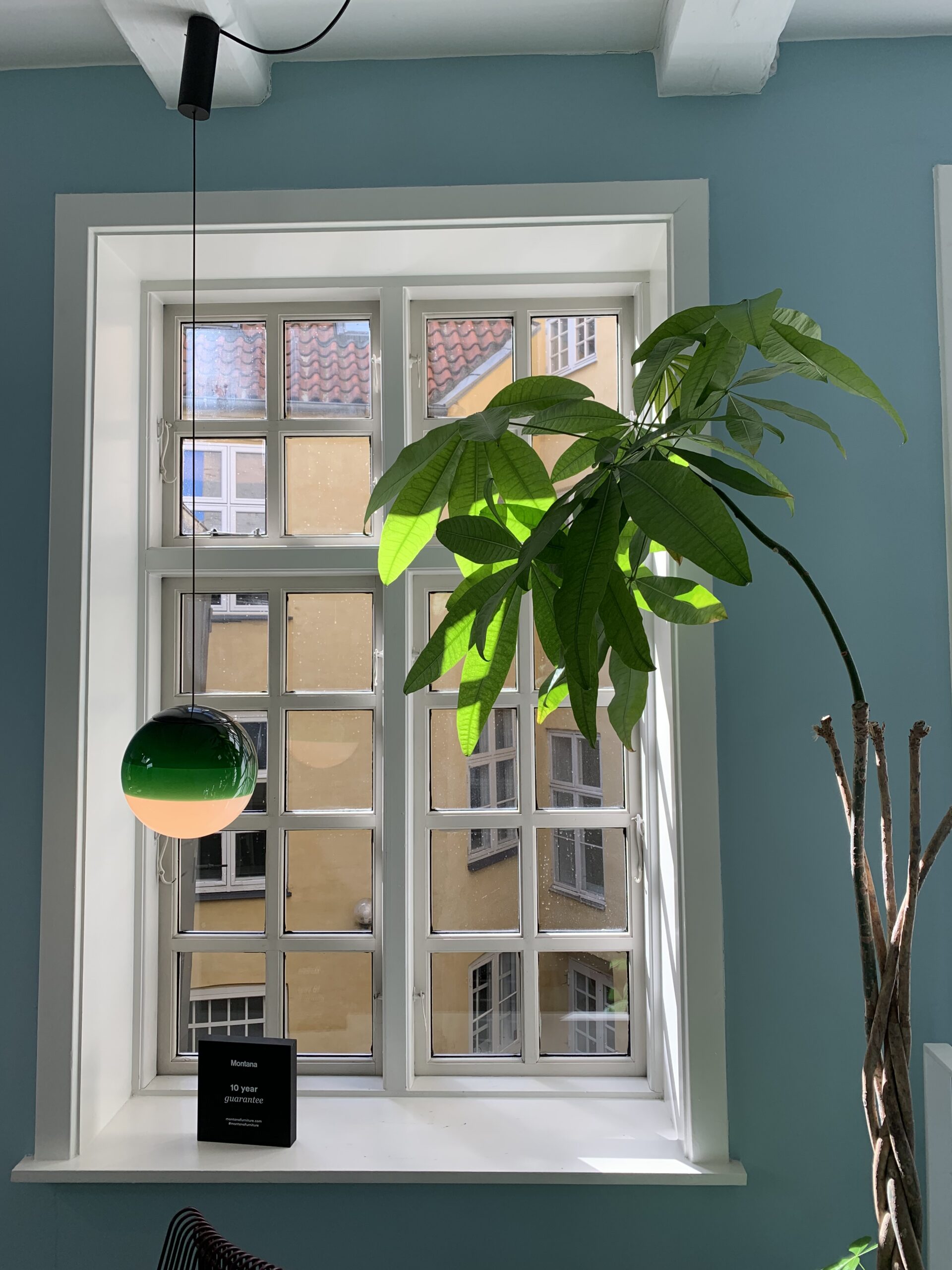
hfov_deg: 53.1
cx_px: 476
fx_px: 953
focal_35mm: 26
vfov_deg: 67.3
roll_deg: +0.7
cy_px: 635
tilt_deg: +3.0
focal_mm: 4.25
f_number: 1.8
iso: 25
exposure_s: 1/342
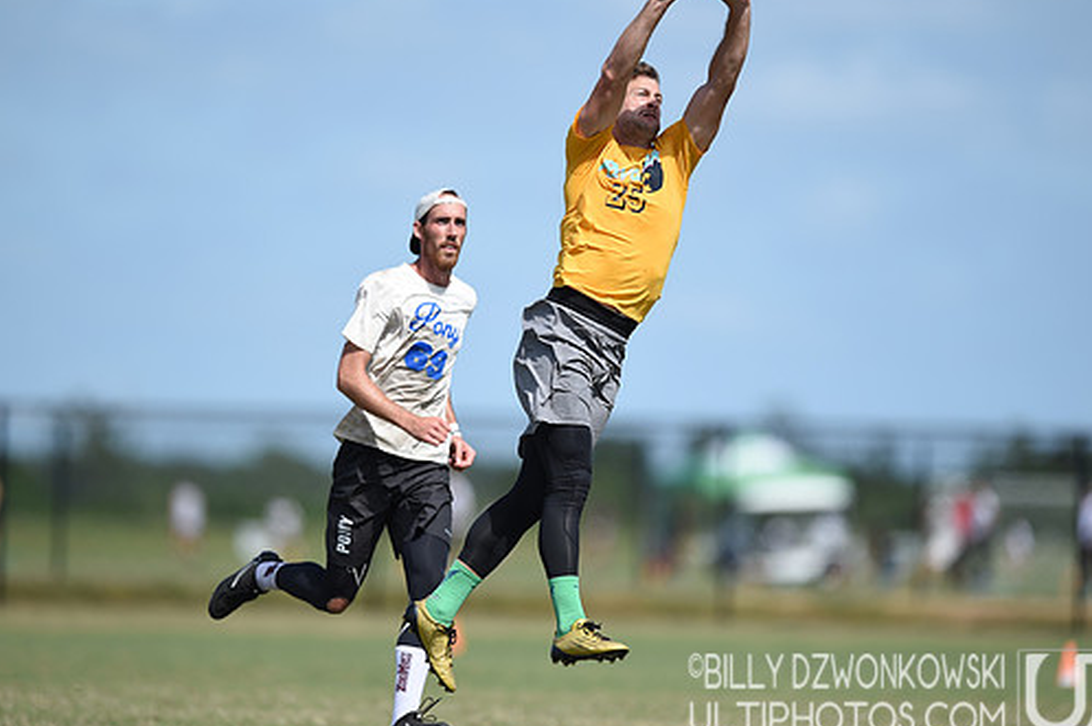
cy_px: 338
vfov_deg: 2.9
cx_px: 548
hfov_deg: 4.4
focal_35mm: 466
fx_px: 14121
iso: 100
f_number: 2.8
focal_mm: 400
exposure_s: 1/2000
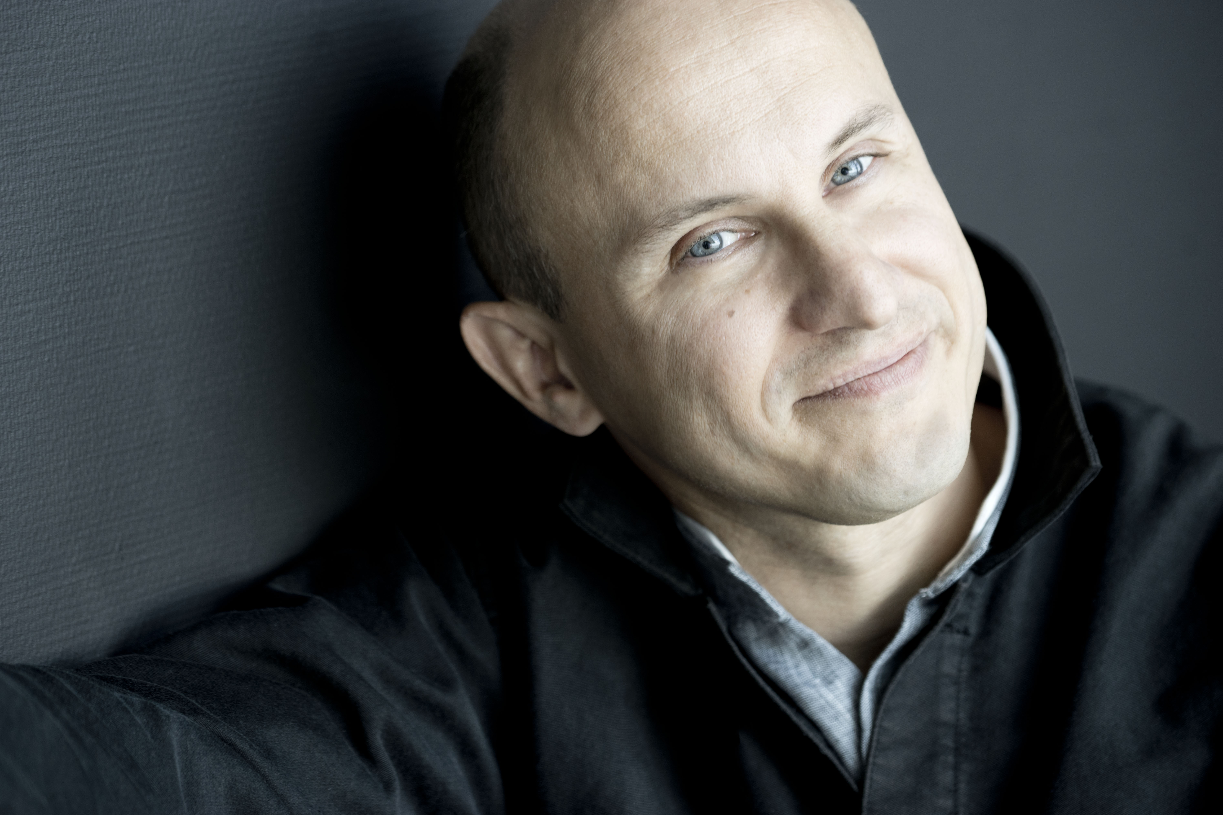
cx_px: 612
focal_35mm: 133
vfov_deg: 10.3
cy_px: 408
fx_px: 4518
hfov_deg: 15.4
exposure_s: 1/50
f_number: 4.5
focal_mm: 133
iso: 400
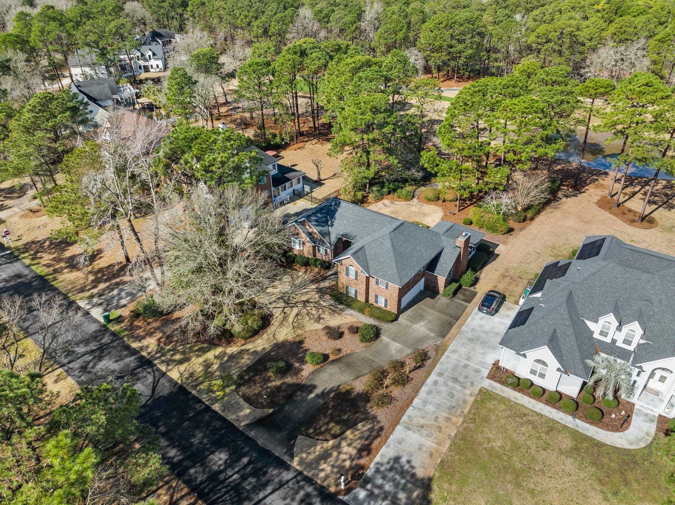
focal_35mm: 24
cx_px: 338
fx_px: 468
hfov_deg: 71.6
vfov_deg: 56.8
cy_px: 252
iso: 100
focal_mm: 12.29
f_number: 2.8
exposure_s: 1/240
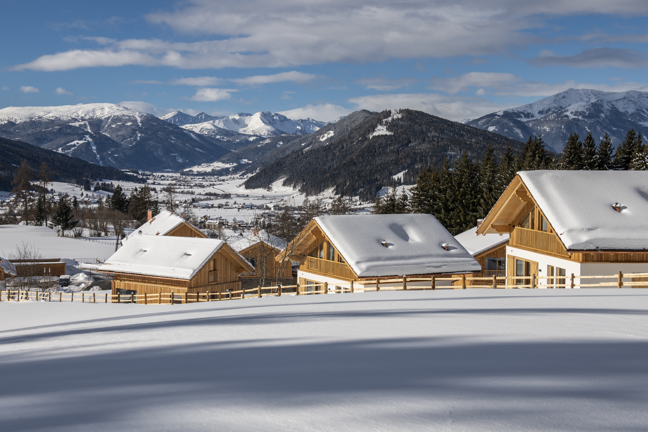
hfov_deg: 39.6
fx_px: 900
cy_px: 198
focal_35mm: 50
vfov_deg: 27.0
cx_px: 300
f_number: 9
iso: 100
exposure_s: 1/320
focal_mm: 44
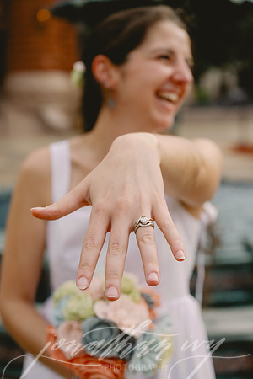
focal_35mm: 58
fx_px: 611
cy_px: 190
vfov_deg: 34.5
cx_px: 126
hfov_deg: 23.4
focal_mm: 58
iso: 400
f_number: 4.5
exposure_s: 1/2500
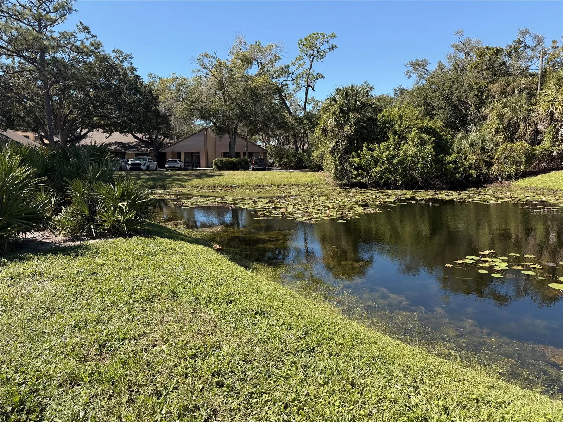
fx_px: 390
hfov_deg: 71.6
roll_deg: +0.7
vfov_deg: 56.8
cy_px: 211
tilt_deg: -8.0
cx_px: 282
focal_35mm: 24
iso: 80
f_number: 1.78
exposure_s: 1/2232
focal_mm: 6.76
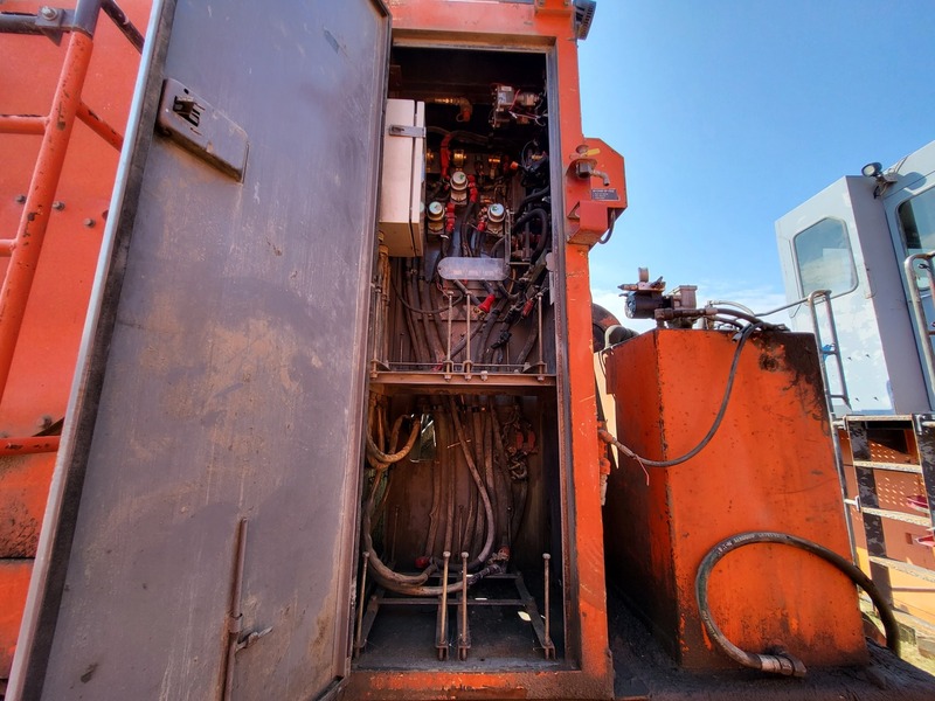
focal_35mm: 13
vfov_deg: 89.9
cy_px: 350
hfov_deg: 106.2
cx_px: 468
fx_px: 351
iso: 32
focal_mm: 1.74
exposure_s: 1/270
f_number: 2.2
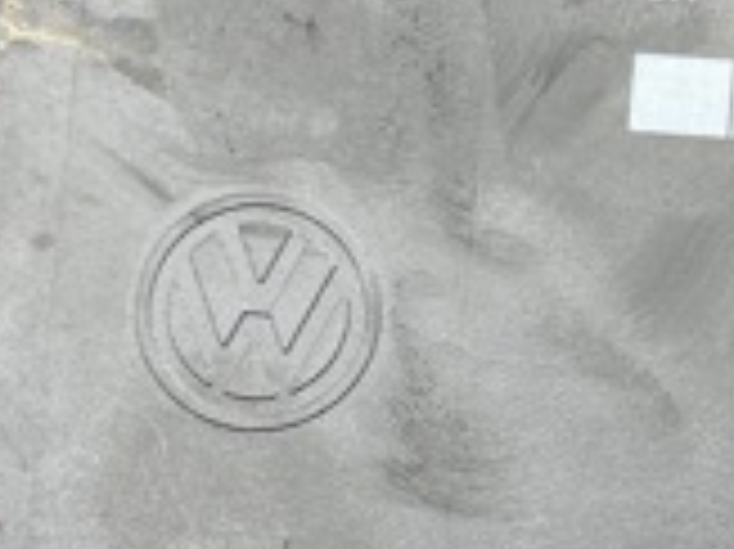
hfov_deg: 18.6
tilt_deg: -43.4
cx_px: 797
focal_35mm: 102
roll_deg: +31.4
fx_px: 2161
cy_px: 497
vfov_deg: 14.3
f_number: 1.6
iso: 80
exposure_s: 1/121
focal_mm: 5.1
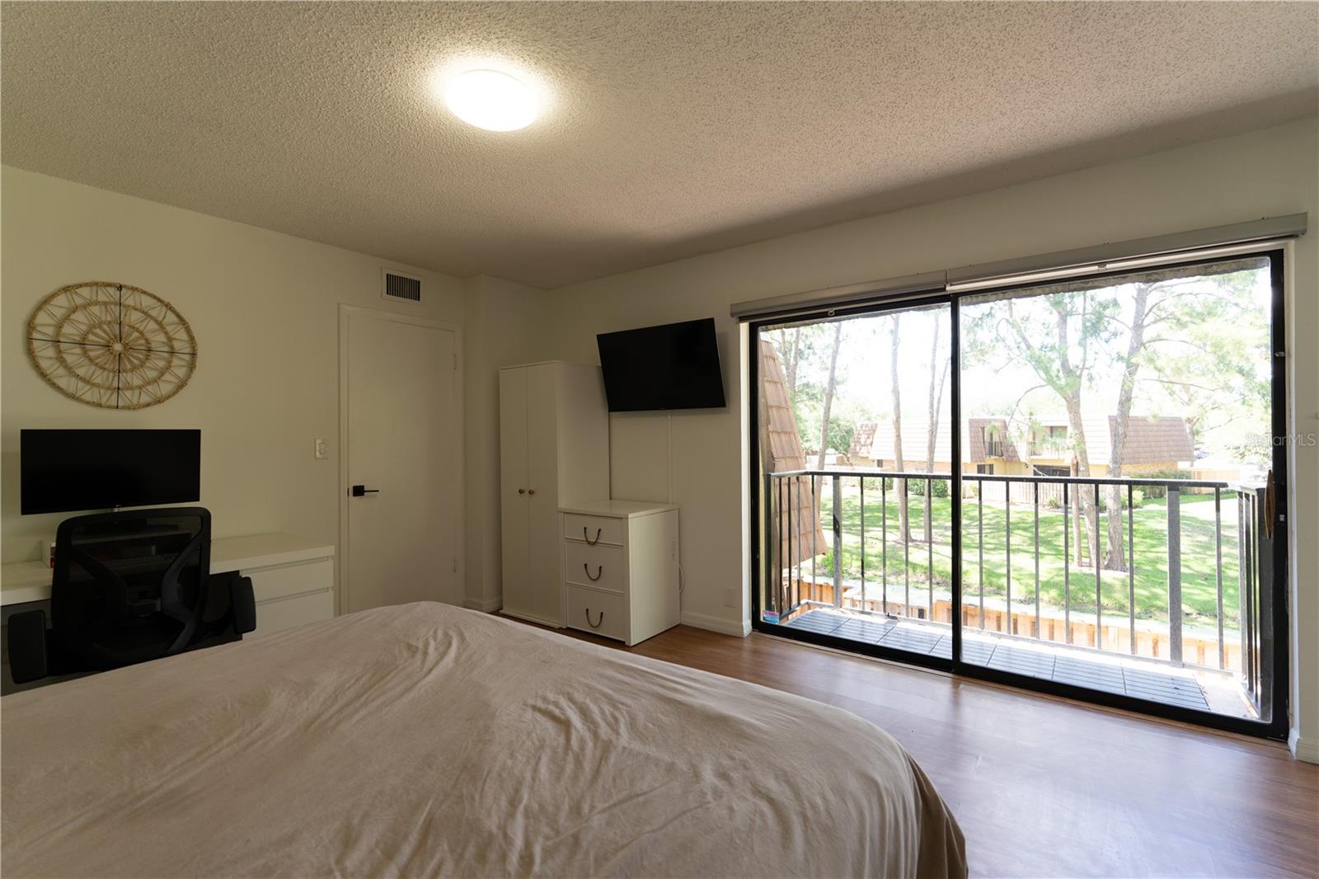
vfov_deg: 72.0
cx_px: 660
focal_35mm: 16
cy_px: 440
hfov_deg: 95.0
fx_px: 604
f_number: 4
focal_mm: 16.5
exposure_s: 1/100
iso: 400
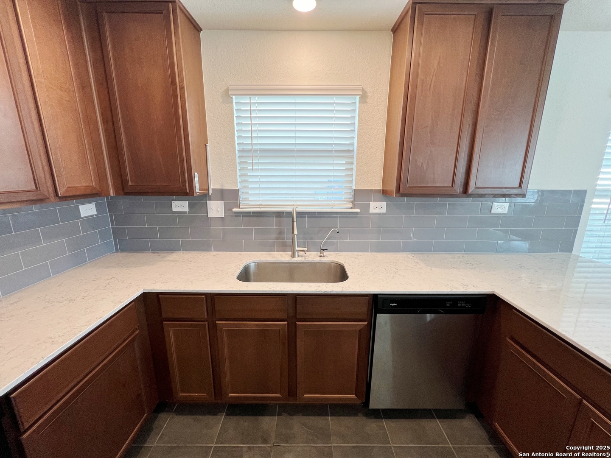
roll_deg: -0.9
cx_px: 306
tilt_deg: -13.5
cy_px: 229
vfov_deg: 89.9
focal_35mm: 13
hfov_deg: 106.2
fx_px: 229
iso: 160
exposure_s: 1/120
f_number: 1.8
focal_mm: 1.57
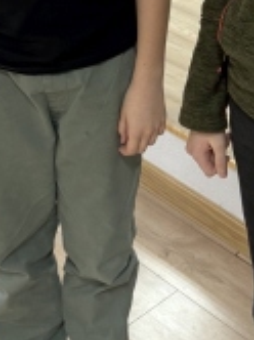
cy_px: -45
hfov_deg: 16.9
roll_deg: -1.5
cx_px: 172
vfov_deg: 21.3
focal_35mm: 87
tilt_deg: -18.9
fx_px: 853
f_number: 1.78
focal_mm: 6.86
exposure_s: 1/50
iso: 320
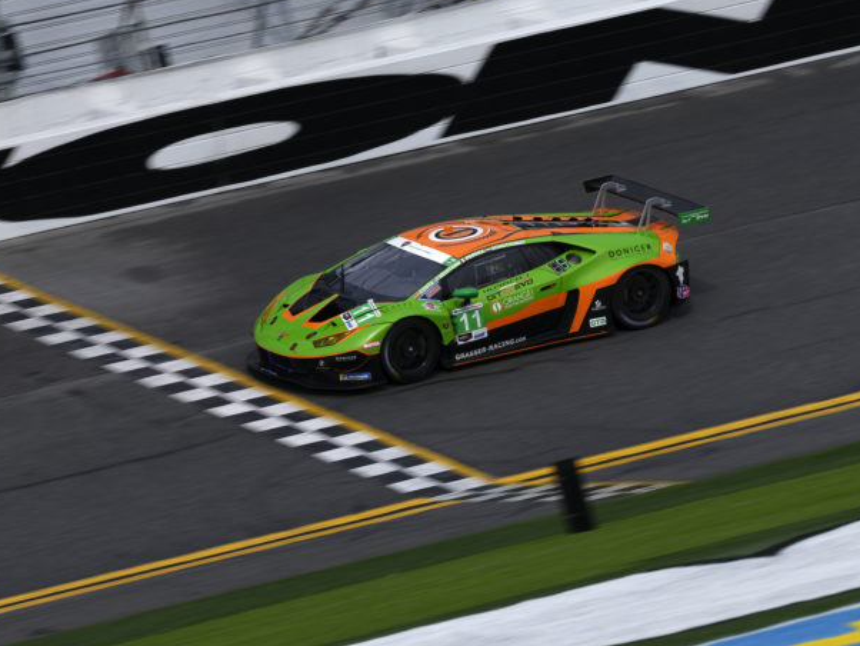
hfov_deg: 5.1
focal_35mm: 385
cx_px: 154
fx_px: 9569
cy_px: 63
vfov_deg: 3.9
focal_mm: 250
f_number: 8
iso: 100
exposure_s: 1/500
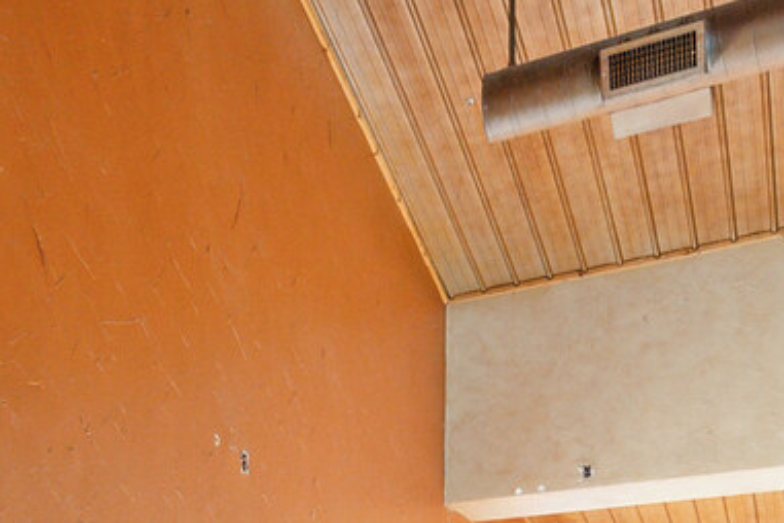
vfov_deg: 22.0
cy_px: 780
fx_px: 1111
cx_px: 51
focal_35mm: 51
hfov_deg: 36.1
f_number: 5.6
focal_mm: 12
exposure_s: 1/2.5
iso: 1250
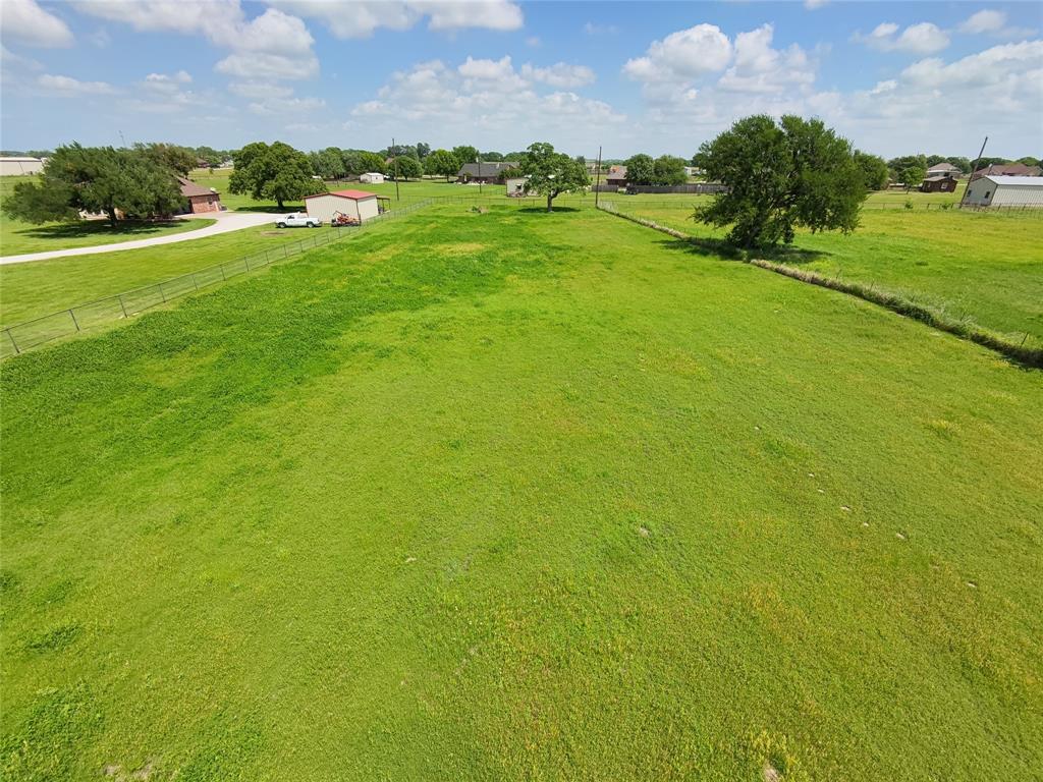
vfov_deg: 78.1
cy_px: 391
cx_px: 522
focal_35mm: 16
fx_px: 482
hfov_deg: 94.5
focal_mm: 16
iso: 102
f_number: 2.55
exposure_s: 1/1884
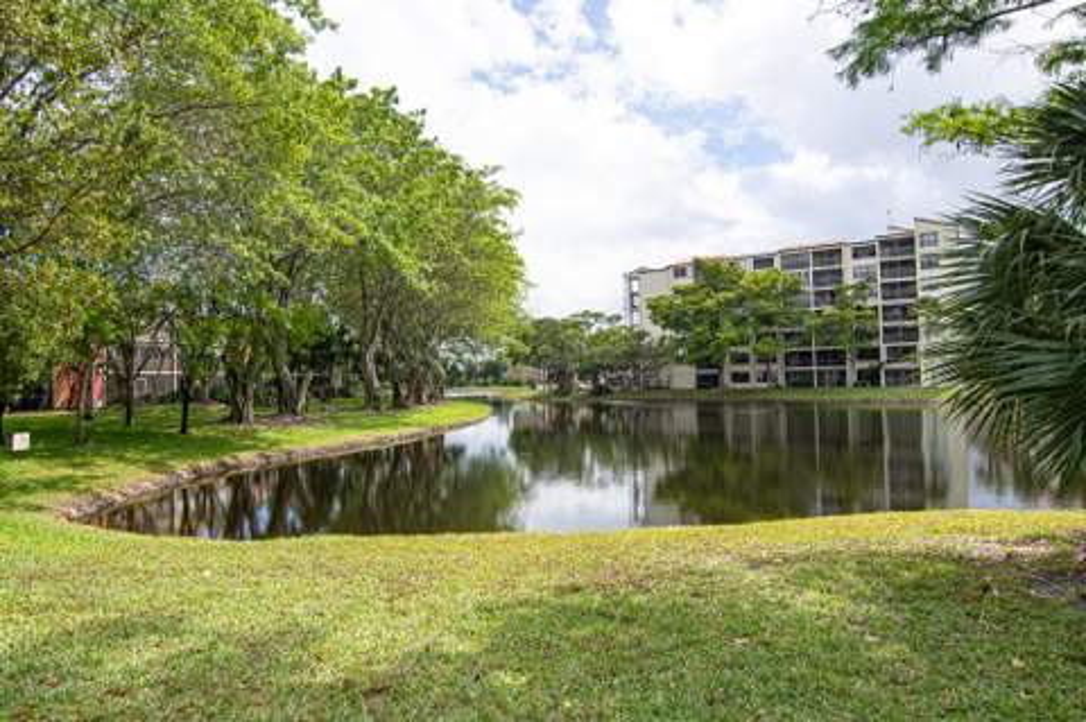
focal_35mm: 21
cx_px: 543
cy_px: 361
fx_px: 633
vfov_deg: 59.4
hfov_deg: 81.3
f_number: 4.5
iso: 200
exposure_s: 1/2500
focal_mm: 14
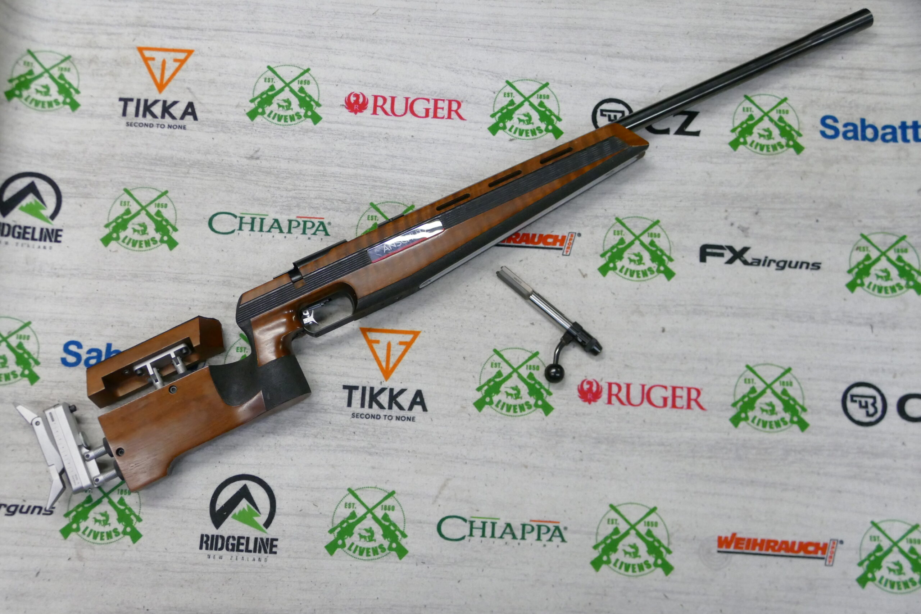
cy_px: 307
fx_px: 972
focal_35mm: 38
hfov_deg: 50.7
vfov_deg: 35.1
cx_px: 460
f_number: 3.1
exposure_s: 1/250
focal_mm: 13.97
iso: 1250
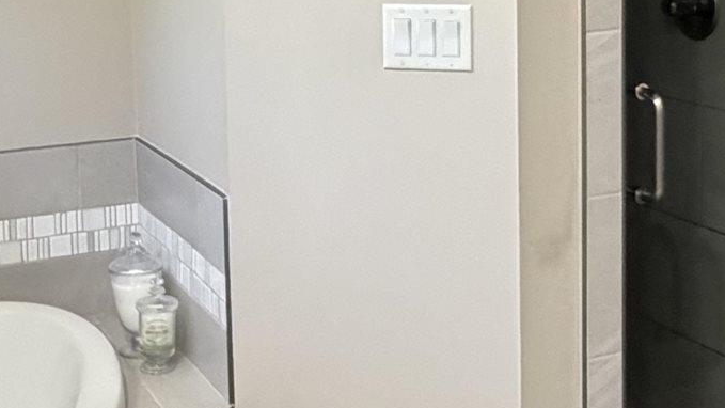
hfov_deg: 30.6
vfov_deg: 17.0
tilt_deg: -5.4
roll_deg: +1.7
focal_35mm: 69
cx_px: 334
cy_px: -12
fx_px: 1327
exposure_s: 1/60
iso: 800
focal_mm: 2.22
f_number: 2.2
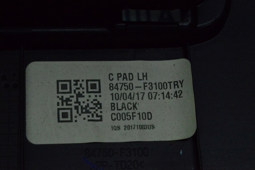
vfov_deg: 16.5
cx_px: 128
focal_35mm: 82
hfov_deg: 24.6
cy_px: 85
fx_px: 584
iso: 6400
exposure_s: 1/80
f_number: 36
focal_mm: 55
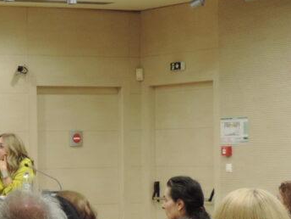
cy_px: 211
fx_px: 1253
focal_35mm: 149
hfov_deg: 12.6
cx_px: -140
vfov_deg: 9.9
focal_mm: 8.9
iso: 400
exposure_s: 1/20
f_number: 3.6
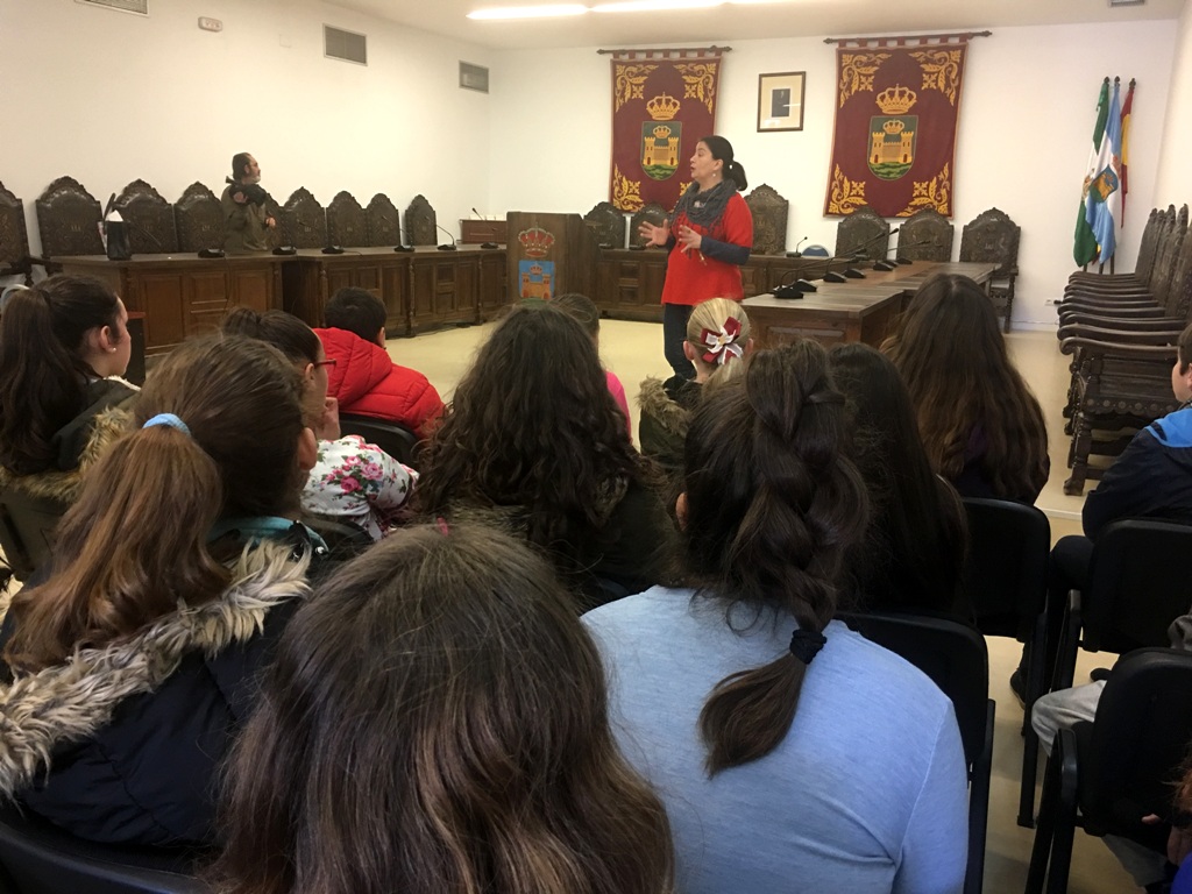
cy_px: 447
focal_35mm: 29
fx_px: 999
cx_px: 596
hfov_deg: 61.7
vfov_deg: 48.2
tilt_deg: -12.9
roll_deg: -2.3
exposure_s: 1/17
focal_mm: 4.15
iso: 100
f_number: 2.2
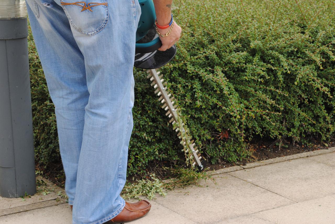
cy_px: 112
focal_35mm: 82
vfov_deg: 16.6
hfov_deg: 24.6
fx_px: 769
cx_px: 168
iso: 400
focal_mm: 55
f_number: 8
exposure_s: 1/250
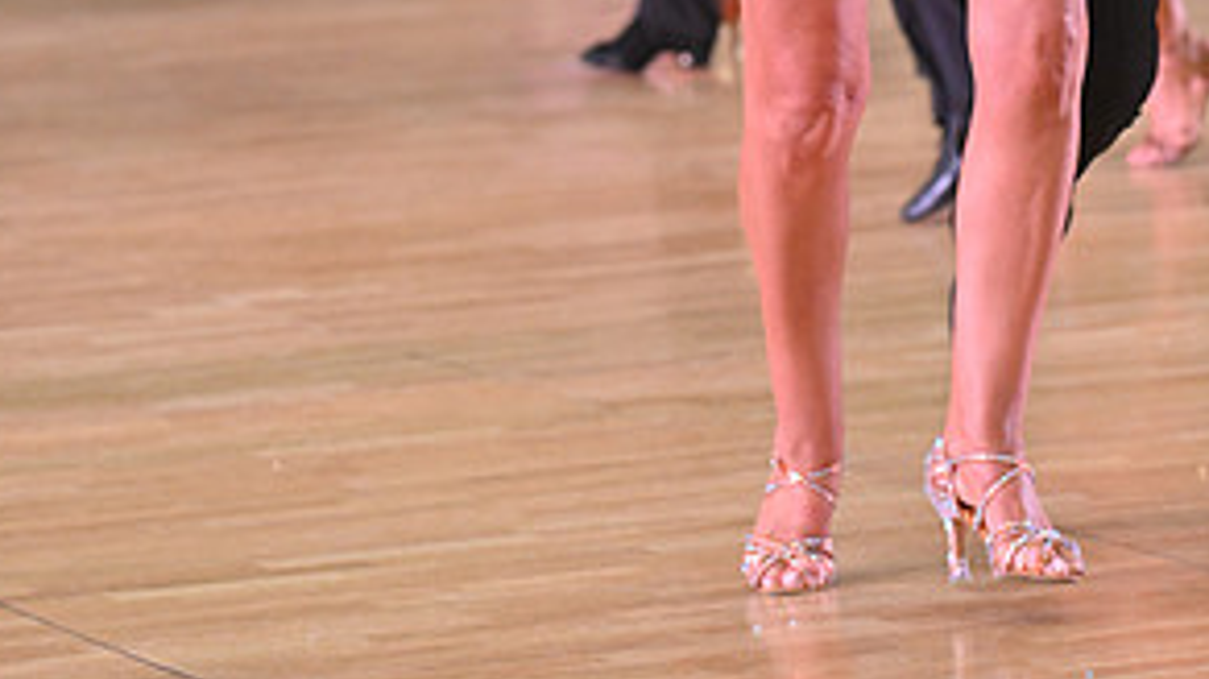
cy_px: -261
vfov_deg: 4.2
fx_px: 9325
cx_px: 706
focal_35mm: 291
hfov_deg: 7.4
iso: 4000
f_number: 4.5
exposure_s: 1/400
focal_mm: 140
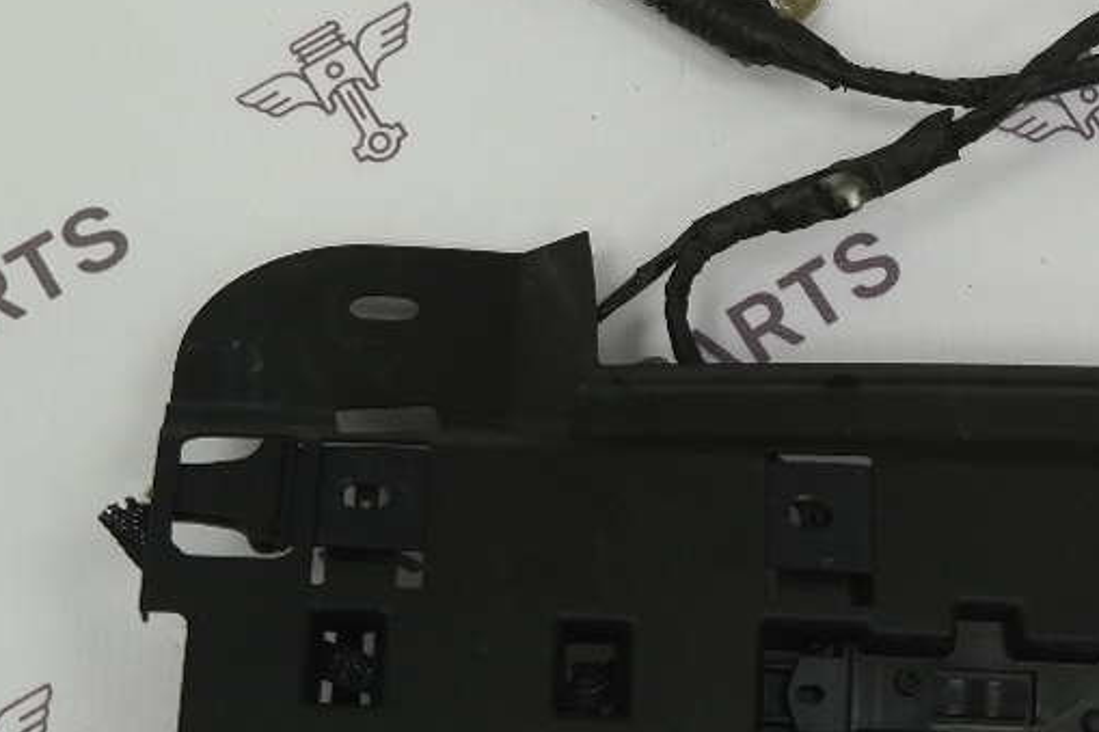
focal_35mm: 112
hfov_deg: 18.0
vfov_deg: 12.1
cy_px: 26
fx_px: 3418
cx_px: 937
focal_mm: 22
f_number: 4
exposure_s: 1/80
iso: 200
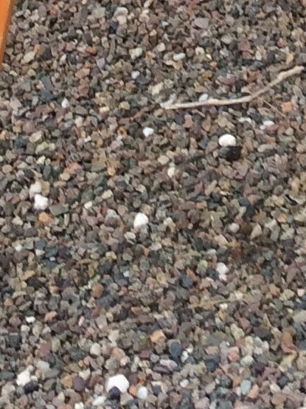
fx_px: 2017
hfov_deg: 8.4
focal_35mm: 171
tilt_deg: -9.7
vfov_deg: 9.7
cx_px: 512
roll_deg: +2.2
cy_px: -693
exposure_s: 1/50
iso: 32
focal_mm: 4.15
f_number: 2.2
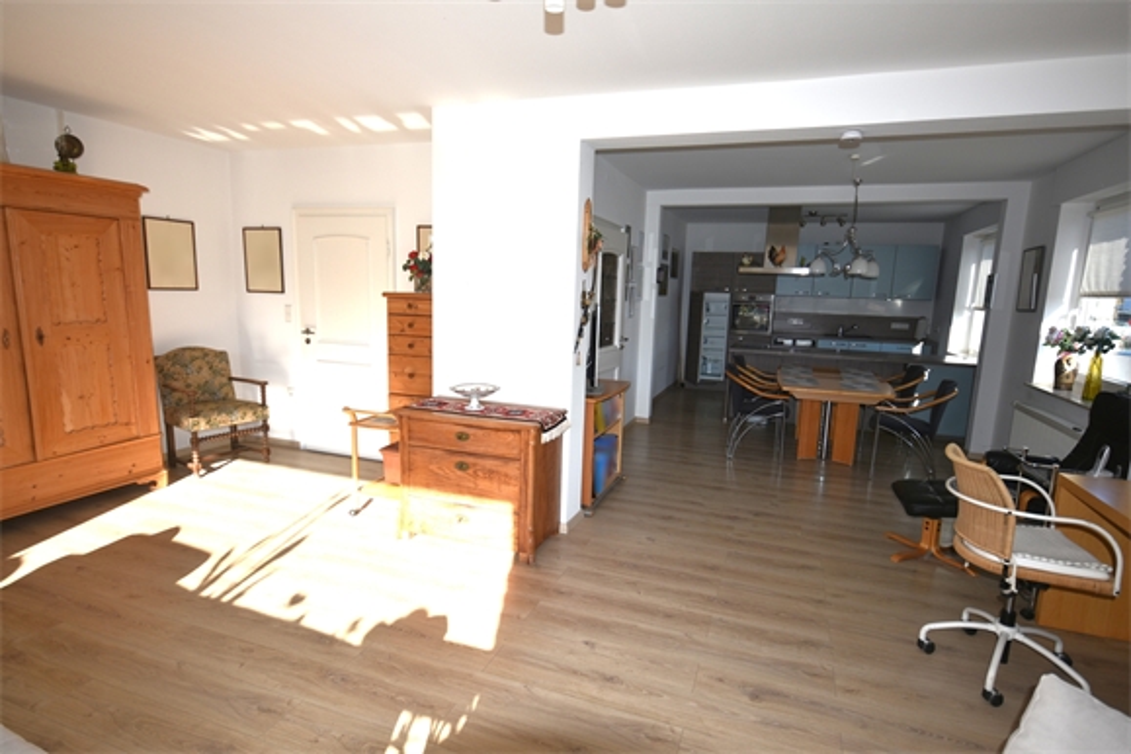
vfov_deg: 67.4
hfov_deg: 90.0
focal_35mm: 18
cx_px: 566
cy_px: 377
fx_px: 565
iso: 110
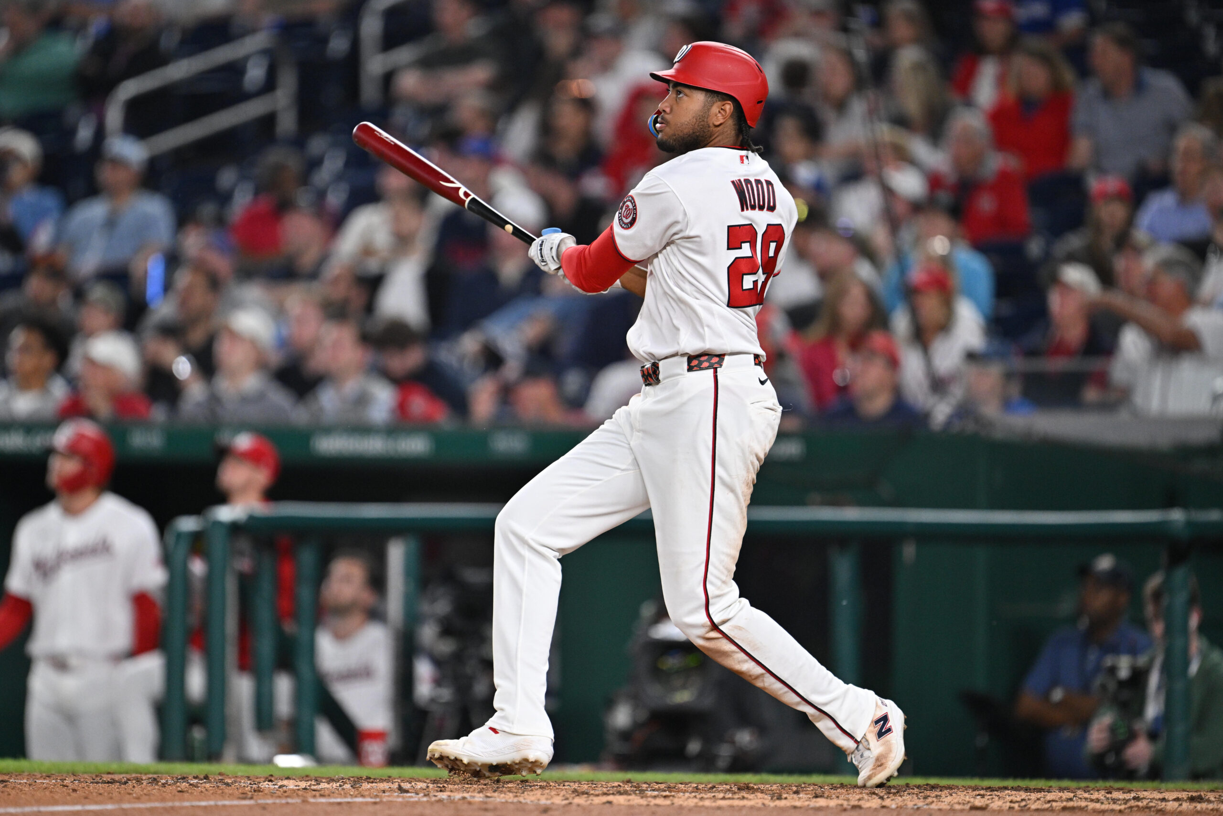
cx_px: 612
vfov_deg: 3.4
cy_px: 408
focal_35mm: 400
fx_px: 13589
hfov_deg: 5.2
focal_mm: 400
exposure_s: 1/2500
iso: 2000
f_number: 2.8
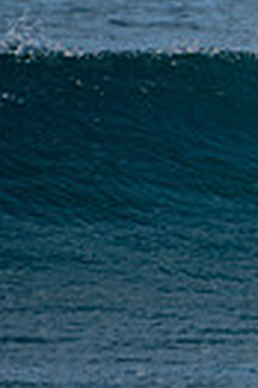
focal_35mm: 2712
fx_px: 29229
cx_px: 845
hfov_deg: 0.5
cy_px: 119
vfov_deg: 0.8
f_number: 5.6
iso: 160
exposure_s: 1/2000
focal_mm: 500
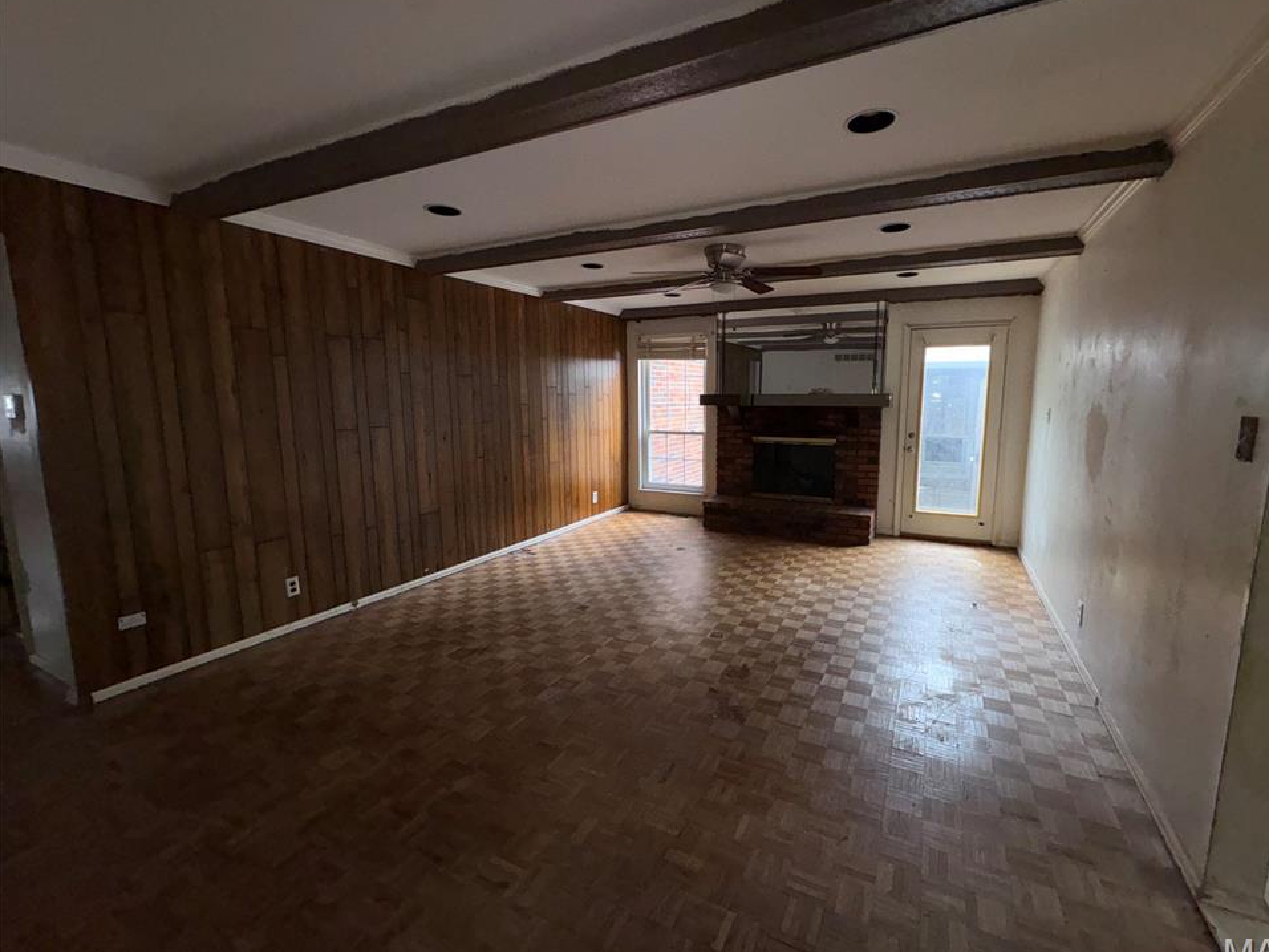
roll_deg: +0.2
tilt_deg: -8.2
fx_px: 550
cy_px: 471
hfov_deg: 98.0
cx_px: 677
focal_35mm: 15
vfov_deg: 81.7
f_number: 2.2
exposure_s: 1/63
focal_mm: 2.22
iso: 50
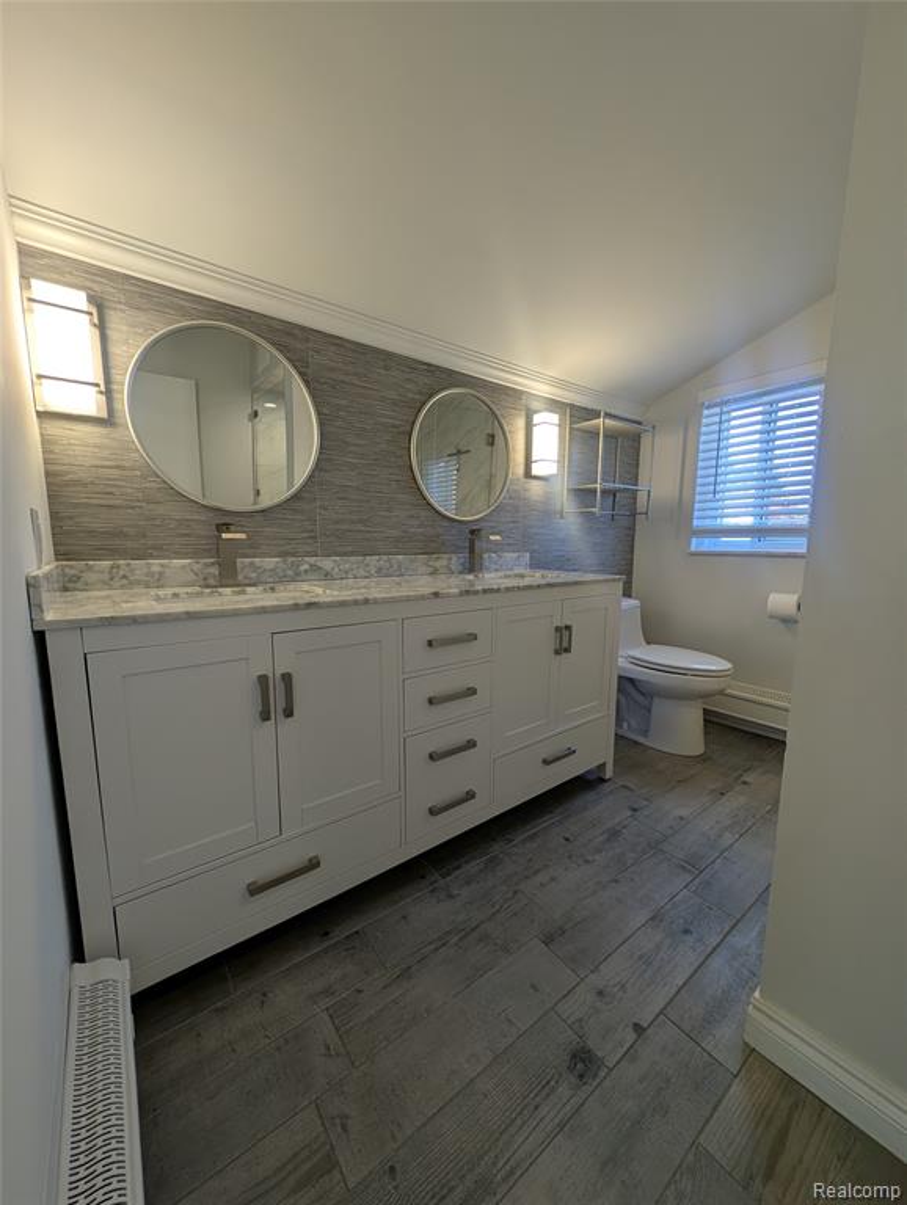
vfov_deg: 110.5
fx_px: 418
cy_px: 602
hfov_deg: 94.6
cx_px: 454
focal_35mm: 12
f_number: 1.95
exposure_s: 1/120
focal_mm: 2.23
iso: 66
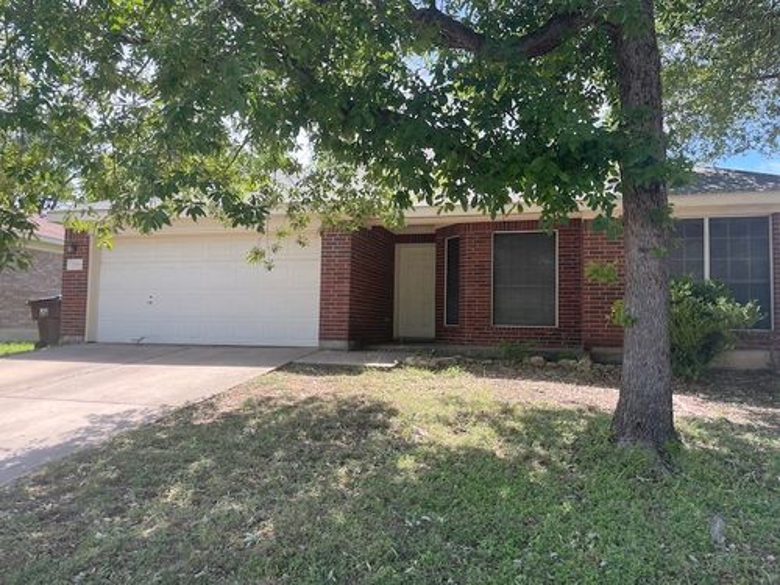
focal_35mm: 26
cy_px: 292
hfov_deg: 67.3
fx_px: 586
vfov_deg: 53.1
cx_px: 390
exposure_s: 1/749
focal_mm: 4.2
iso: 32
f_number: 1.6
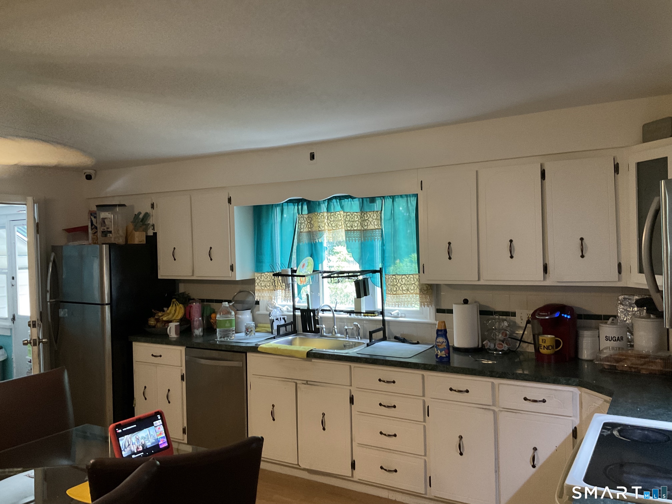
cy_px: 252
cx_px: 336
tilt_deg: +0.6
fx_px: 563
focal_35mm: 29
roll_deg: +1.4
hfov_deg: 61.7
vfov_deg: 48.2
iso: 320
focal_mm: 3
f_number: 1.8
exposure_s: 1/30
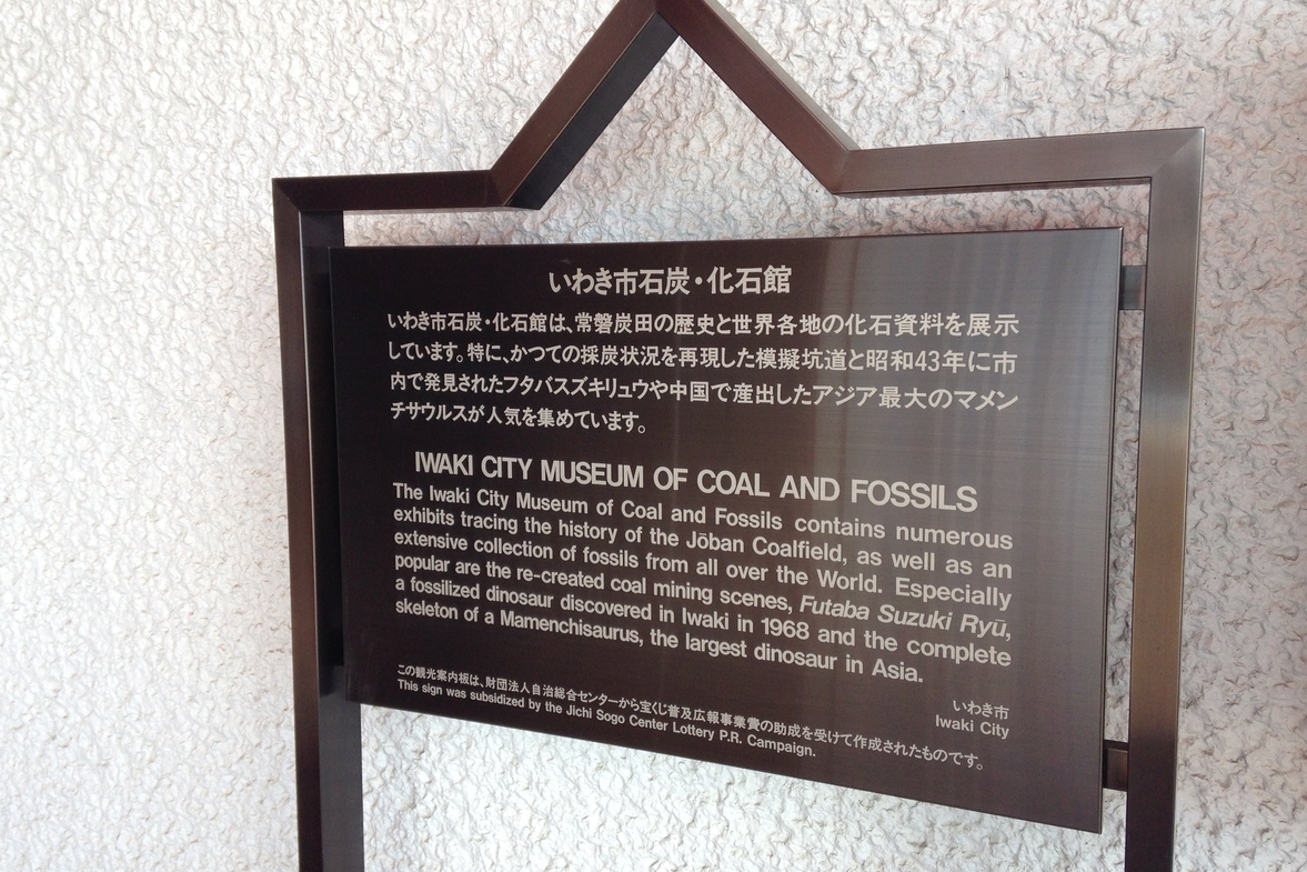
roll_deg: -0.2
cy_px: 425
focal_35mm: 35
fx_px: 1271
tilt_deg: -7.6
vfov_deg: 37.9
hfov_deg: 54.4
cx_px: 642
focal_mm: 4.12
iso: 64
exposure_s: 1/120
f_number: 2.4
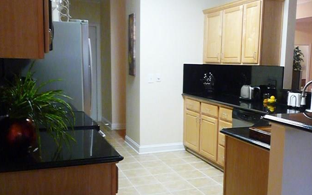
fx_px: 340
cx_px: 203
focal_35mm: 40
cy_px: 118
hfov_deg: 48.6
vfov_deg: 31.9
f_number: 2.8
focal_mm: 4.4
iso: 800
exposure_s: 1/30
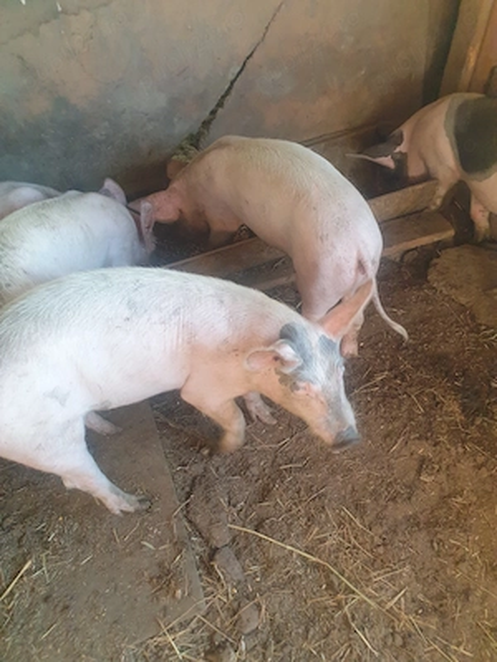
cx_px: 248
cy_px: 331
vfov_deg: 67.3
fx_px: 498
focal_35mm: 26
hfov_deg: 53.1
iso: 320
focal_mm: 4.3
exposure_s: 1/100
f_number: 2.4
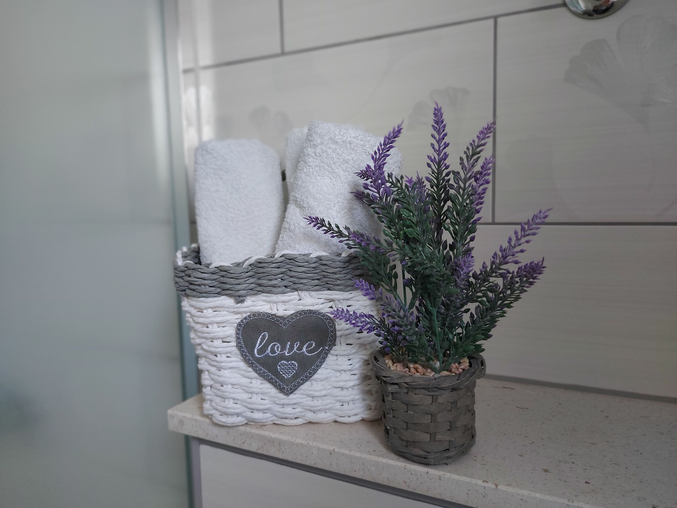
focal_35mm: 24
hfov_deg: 71.6
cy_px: 254
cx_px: 338
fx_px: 469
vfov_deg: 56.8
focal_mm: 5.23
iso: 160
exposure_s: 1/25
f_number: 1.8
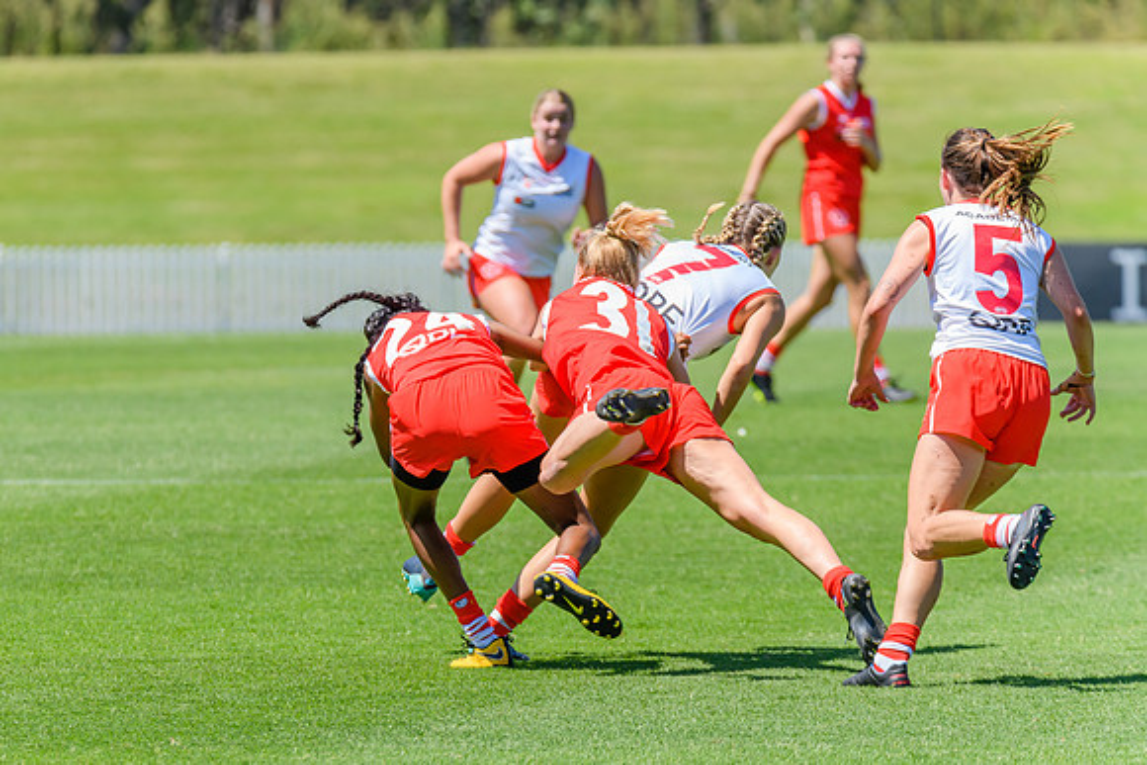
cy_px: 447
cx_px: 455
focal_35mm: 428
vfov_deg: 3.2
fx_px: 13650
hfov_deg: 4.8
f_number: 7.1
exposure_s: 1/2000
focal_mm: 350
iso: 800
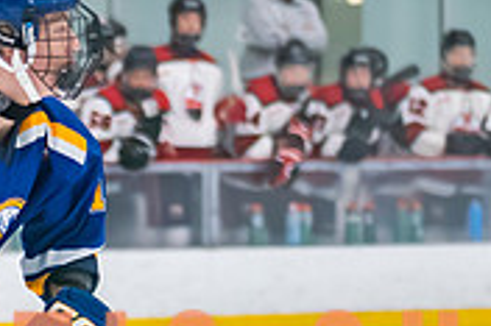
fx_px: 5668
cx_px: -61
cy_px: 282
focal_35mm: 416
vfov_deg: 3.3
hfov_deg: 4.9
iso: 2000
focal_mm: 88
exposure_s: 1/640
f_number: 2.8
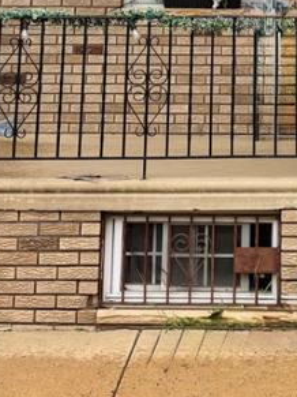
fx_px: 1019
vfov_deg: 19.8
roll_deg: -1.1
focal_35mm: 89
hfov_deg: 16.4
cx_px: 272
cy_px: -151
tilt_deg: +9.3
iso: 100
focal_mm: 6.76
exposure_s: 1/849
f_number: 1.78
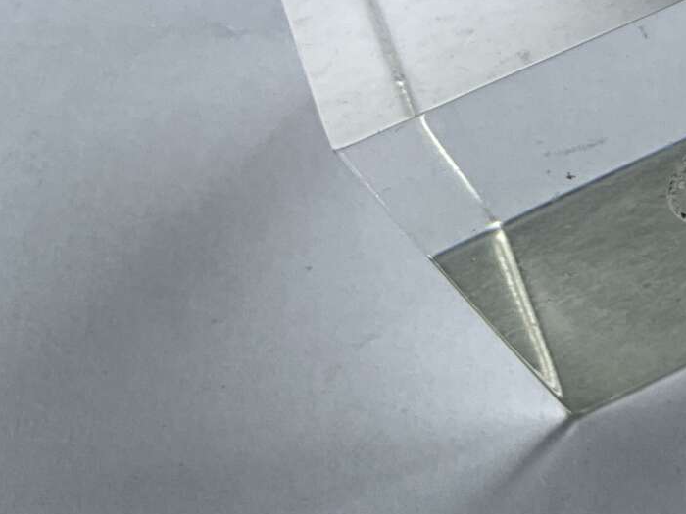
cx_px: 1238
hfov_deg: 15.8
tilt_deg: -58.5
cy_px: -12
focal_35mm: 106
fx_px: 2101
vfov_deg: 13.7
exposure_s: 1/145
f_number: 1.8
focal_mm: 3
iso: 20
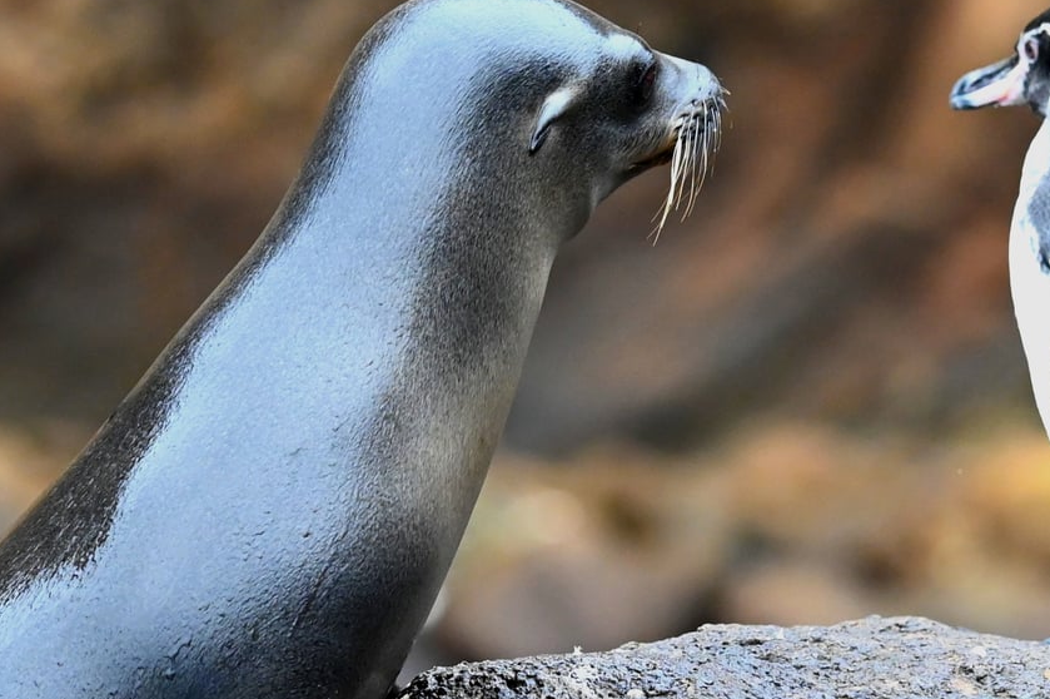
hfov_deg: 4.0
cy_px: 485
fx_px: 15009
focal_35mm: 515
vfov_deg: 2.7
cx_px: 959
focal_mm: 180
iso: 2500
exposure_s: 1/1000
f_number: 4.8
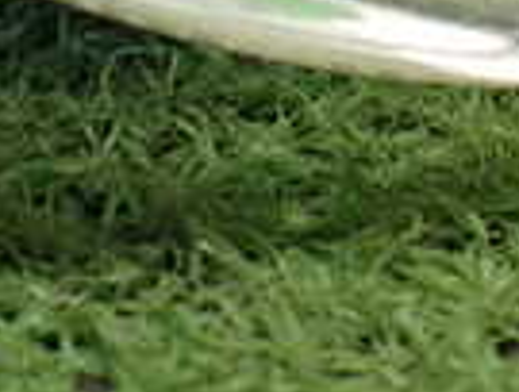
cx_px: 531
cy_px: -331
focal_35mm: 133
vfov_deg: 10.5
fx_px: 1999
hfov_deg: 14.5
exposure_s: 1/60
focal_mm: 5.4
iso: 800
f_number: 2.3
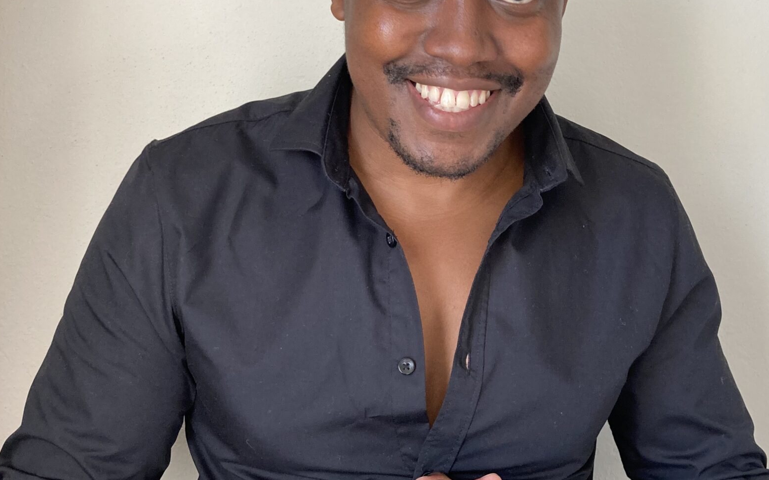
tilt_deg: -0.6
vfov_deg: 26.3
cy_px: 218
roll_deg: -0.9
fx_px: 1027
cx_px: 448
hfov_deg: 40.9
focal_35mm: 49
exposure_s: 1/87
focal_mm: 3.99
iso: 80
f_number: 1.8
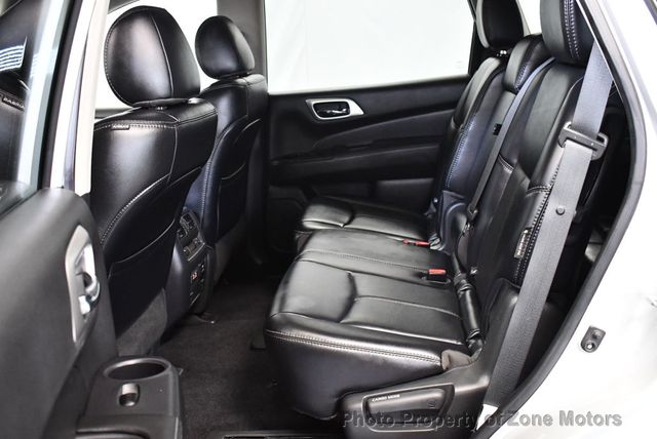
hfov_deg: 53.1
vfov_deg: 36.9
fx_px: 658
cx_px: 328
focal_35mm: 36
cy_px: 220
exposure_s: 1/60
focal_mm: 18
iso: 3600
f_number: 3.5
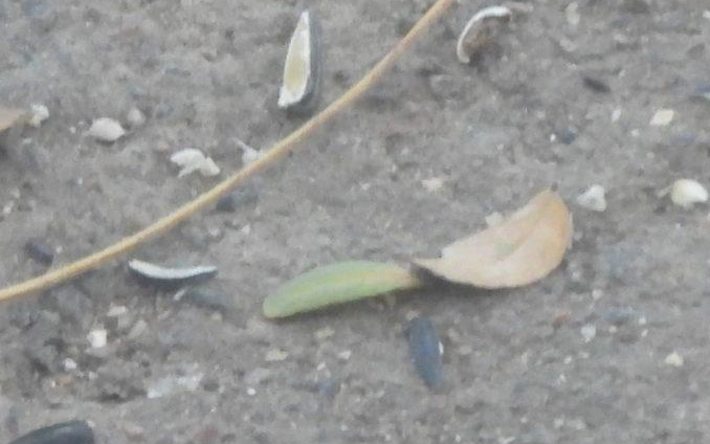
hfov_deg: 0.5
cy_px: -509
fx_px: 77451
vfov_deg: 0.3
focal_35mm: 4002
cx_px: -209
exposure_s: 1/80
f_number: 8
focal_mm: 178
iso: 800
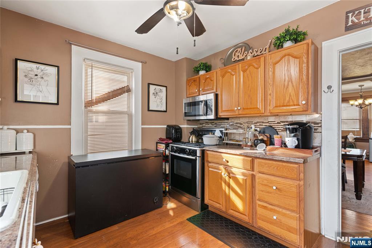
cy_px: 124
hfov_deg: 96.8
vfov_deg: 73.7
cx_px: 186
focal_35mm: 16
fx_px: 165
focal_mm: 16
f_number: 8
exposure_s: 1/5
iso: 400
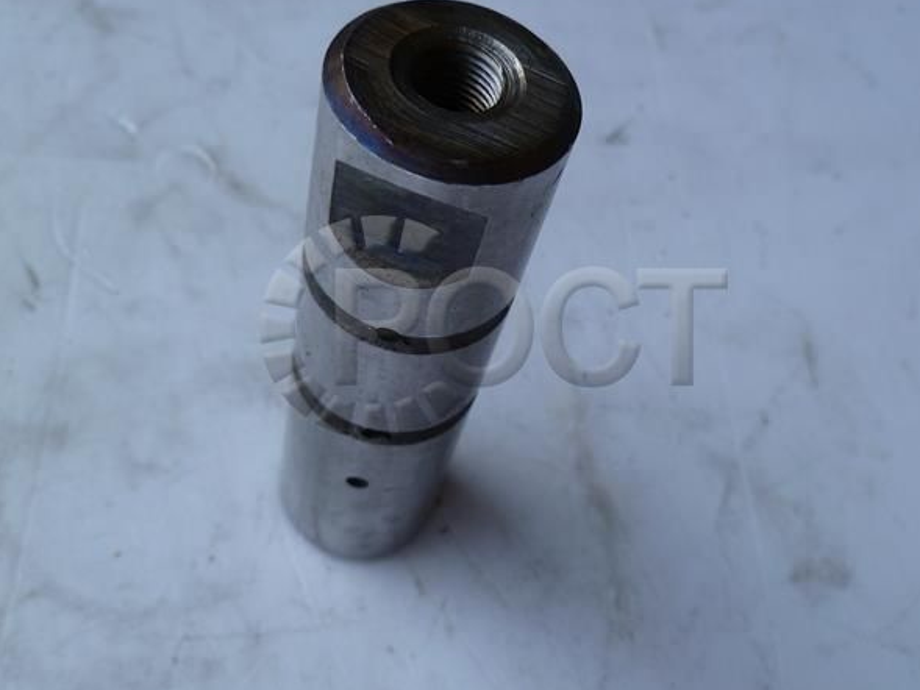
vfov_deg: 37.7
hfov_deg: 48.9
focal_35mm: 38
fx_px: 1010
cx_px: 494
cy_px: 326
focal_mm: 5
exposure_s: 1/160
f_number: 3.3
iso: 80
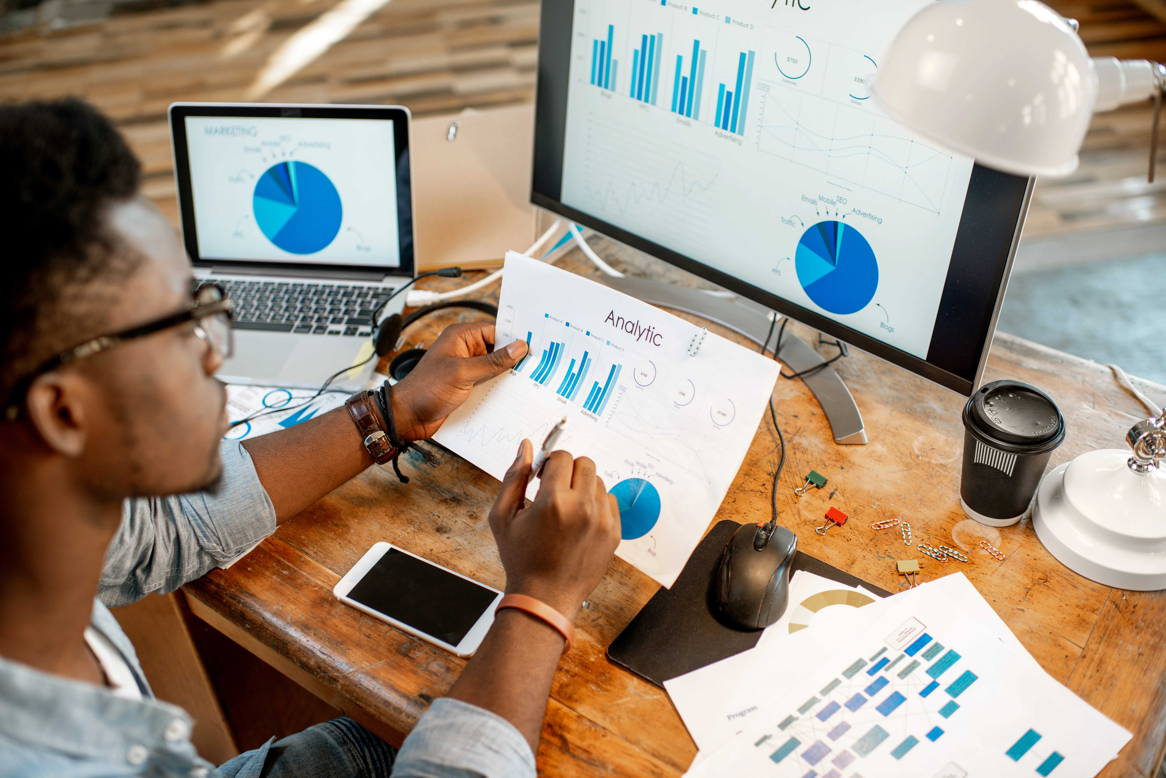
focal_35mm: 35
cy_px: 389
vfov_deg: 37.9
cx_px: 583
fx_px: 1134
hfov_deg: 54.4
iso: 250
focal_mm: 35
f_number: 2.2
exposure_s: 1/160
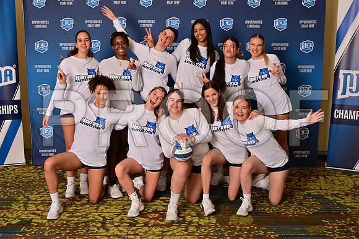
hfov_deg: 44.5
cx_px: 180
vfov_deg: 30.5
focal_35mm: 44
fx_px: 439
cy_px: 120
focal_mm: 44
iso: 400
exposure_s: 1/125
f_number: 13
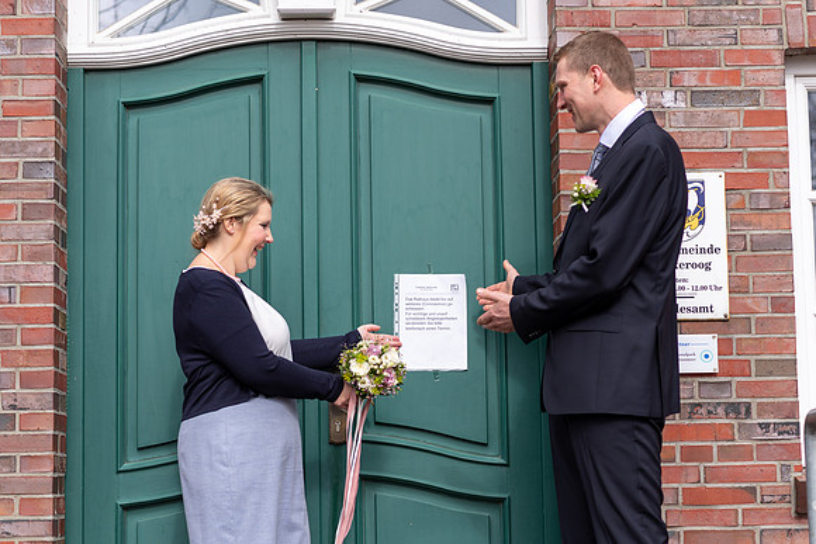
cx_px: 408
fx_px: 1927
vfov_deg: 16.1
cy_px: 272
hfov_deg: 23.9
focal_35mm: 85
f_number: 3.2
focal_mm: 85
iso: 100
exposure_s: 1/1250
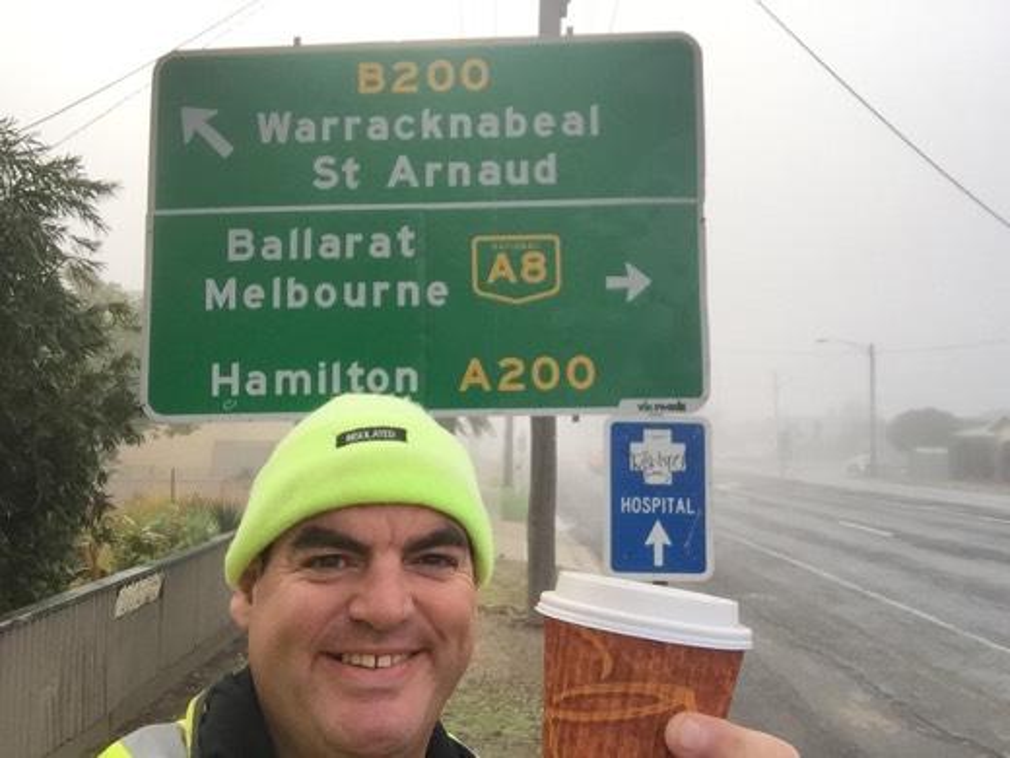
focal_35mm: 31
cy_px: 379
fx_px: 904
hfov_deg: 58.4
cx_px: 505
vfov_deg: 45.4
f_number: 2.2
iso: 40
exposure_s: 1/120
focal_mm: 2.65
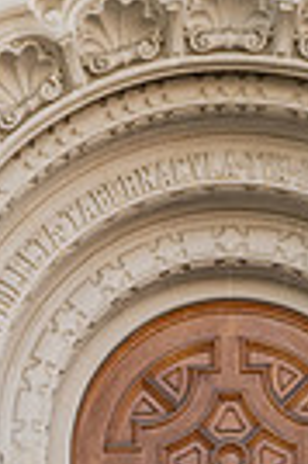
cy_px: 969
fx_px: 2174
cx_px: 159
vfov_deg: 10.9
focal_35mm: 169
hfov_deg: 8.1
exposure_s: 1/200
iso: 400
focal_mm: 24
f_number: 5.6
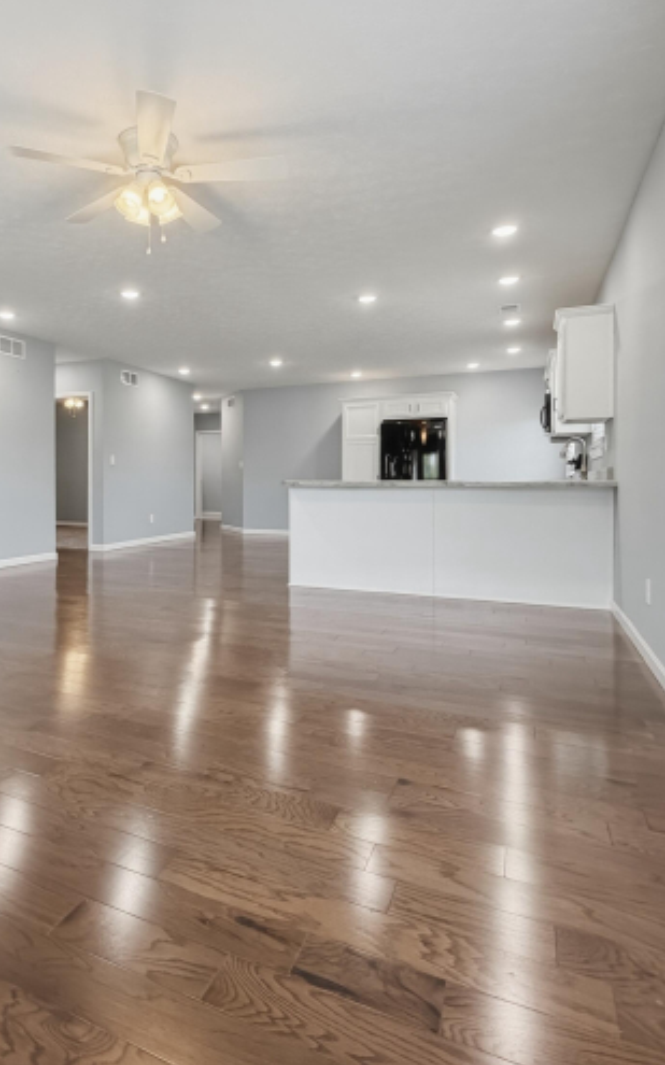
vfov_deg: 85.1
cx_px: 214
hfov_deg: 58.1
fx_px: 580
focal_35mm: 20
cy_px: 529
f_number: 2.2
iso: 250
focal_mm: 2.2
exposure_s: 1/120
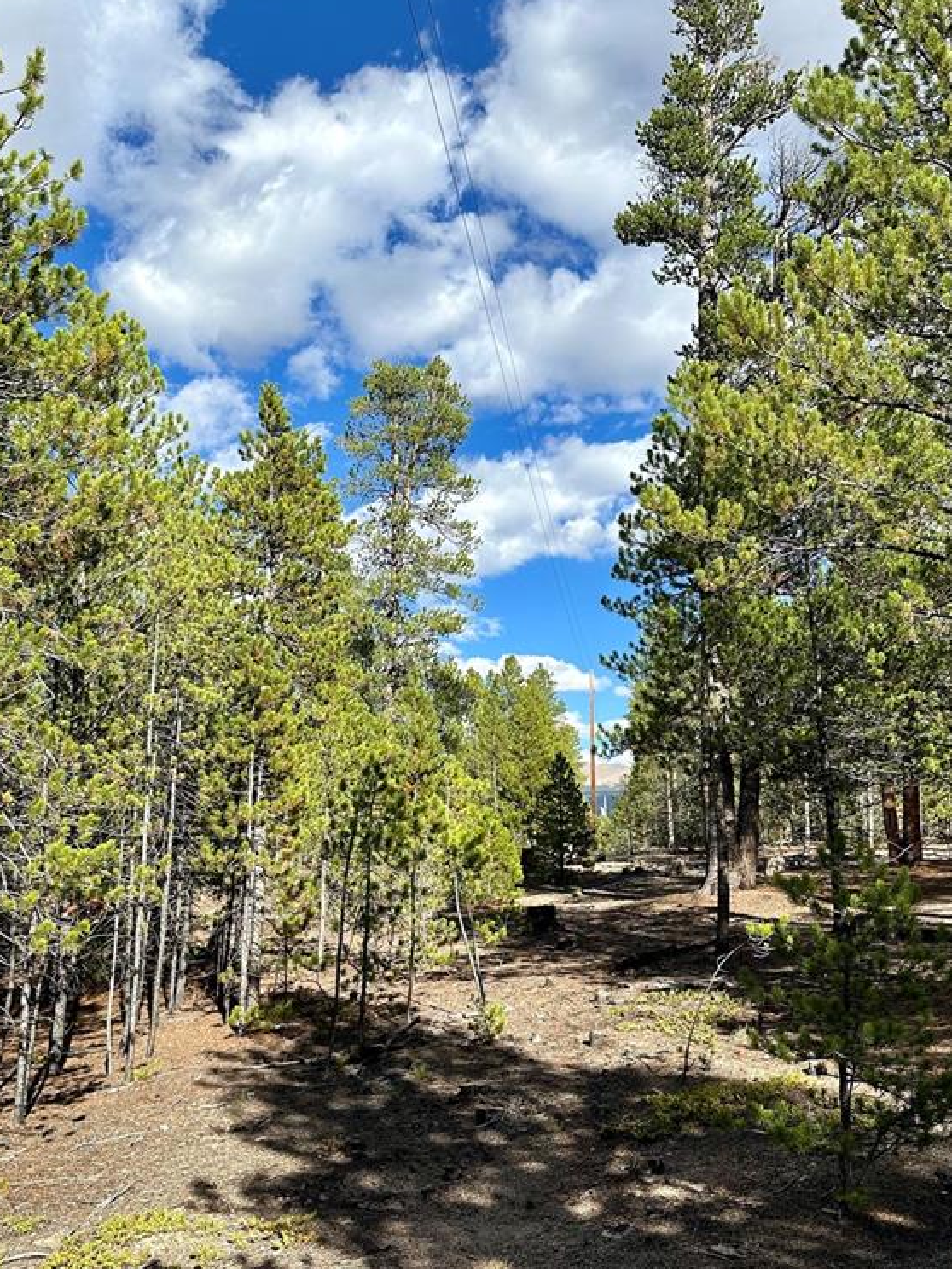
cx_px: 418
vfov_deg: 55.4
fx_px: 1210
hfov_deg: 42.9
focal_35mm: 33
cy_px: 640
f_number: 1.78
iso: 80
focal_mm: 6.86
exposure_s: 1/3155
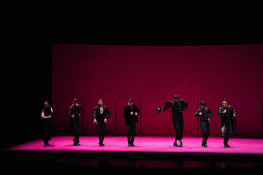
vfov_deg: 10.2
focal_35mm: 135
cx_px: 132
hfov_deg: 15.2
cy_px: 88
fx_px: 986
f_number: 10
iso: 25600
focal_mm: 135
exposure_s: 1/400
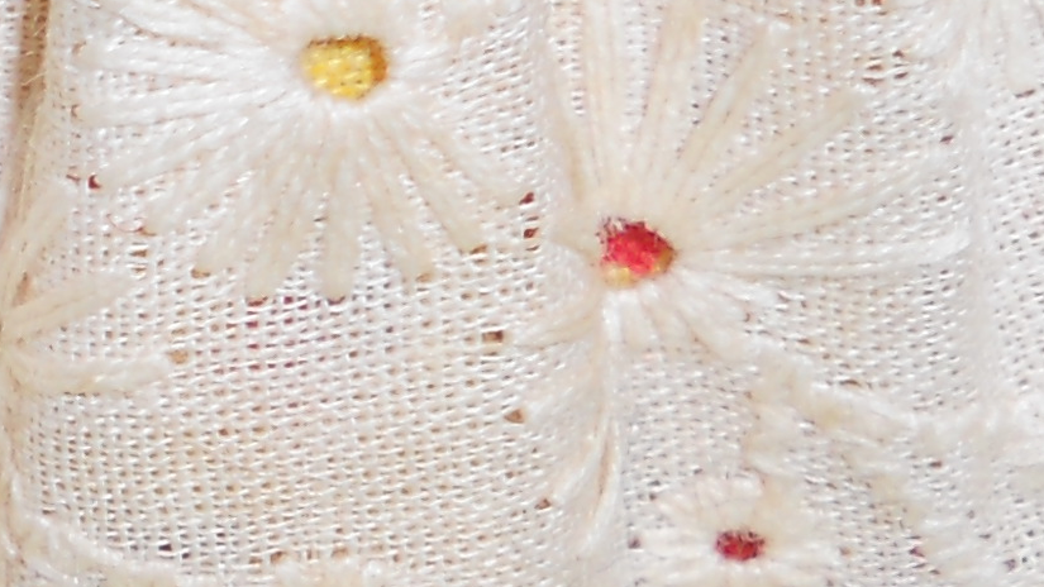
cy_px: 701
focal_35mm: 169
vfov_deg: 7.1
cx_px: -1026
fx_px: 4678
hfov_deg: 11.5
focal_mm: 5.8
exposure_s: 1/25
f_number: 8.8
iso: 80
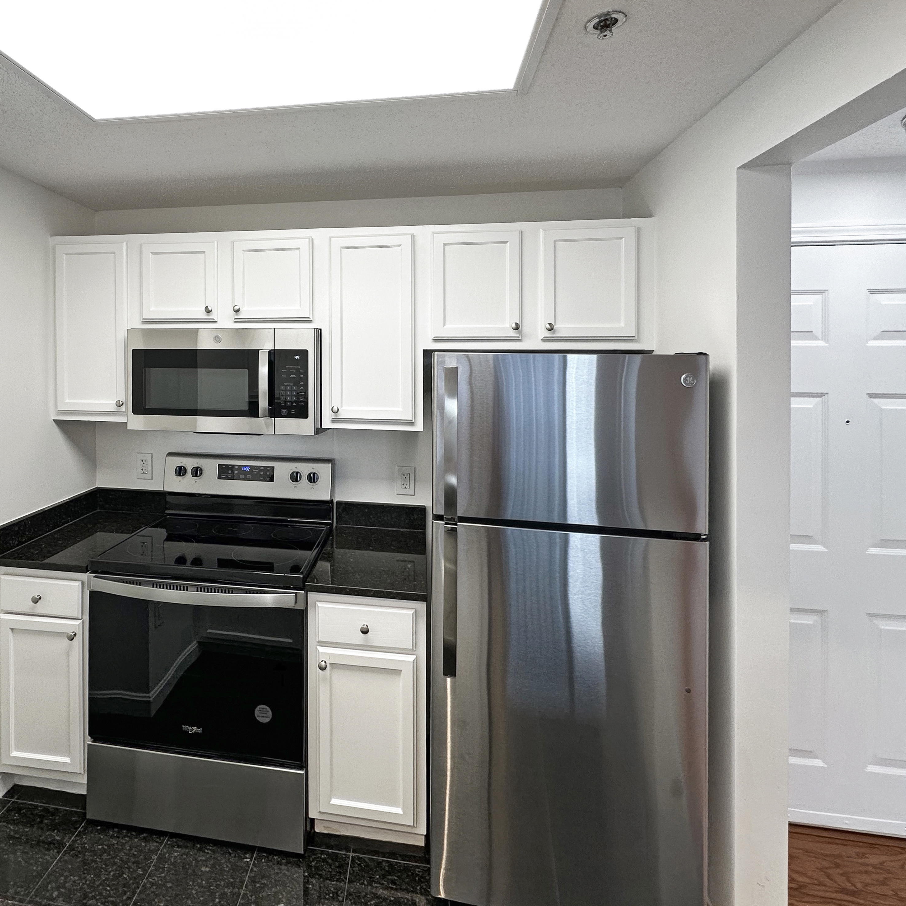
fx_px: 503
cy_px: 466
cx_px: 335
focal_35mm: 17
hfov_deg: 82.2
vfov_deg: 83.9
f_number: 2.2
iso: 80
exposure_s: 1/120
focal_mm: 2.22
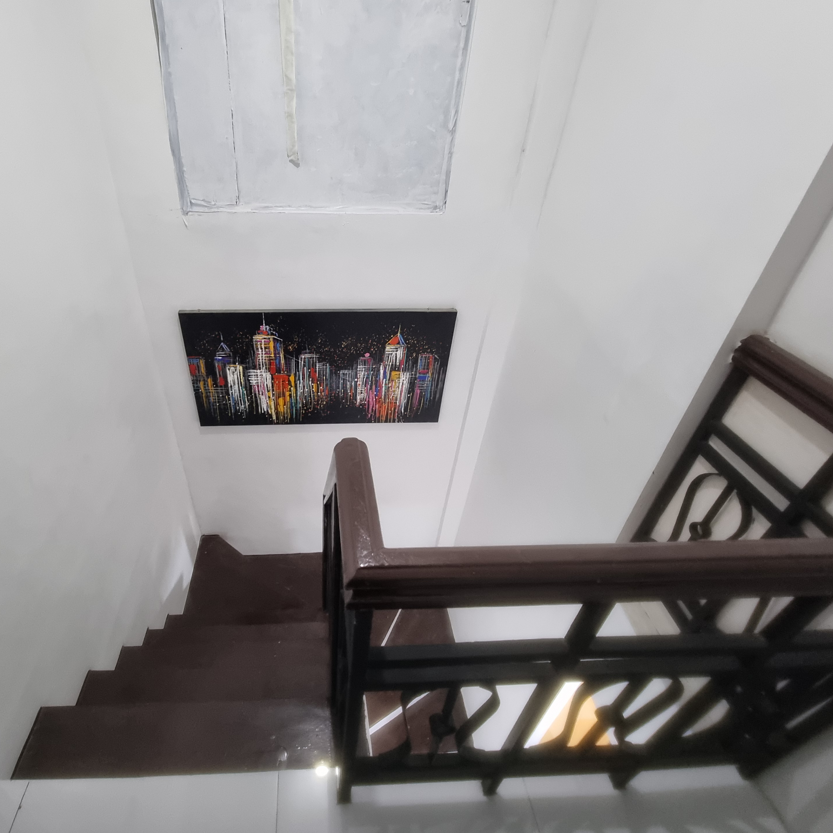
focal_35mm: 16
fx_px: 436
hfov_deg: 86.4
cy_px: 428
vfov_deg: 87.4
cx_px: 335
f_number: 2.2
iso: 400
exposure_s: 1/30
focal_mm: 2.2
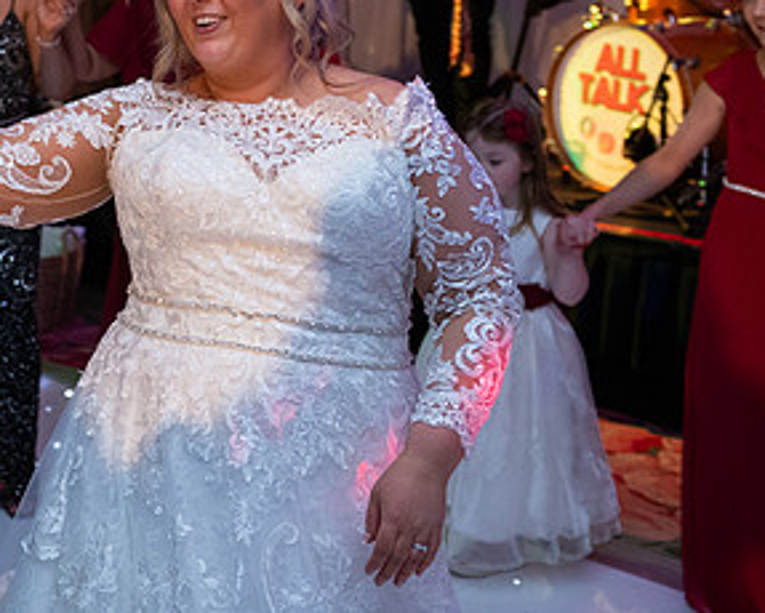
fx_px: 1631
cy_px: 100
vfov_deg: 21.0
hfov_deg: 25.7
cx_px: 104
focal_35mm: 72
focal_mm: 38
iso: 1250
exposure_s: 1/160
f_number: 3.5
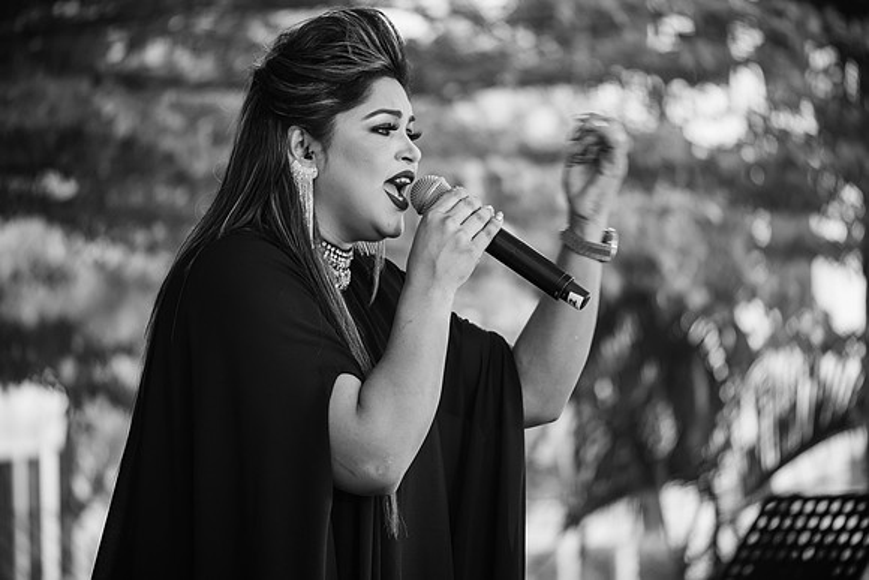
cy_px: 290
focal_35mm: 215
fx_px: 5198
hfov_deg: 9.6
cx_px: 434
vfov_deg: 6.4
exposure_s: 1/125
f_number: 2.8
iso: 500
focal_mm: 100
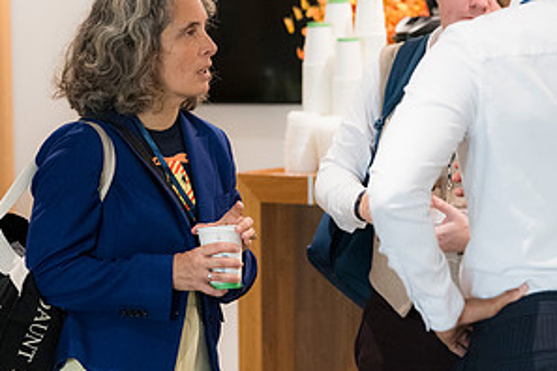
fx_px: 3512
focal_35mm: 227
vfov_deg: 6.0
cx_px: 279
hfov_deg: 9.1
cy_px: 275
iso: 2200
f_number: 3.5
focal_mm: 100
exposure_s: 1/160
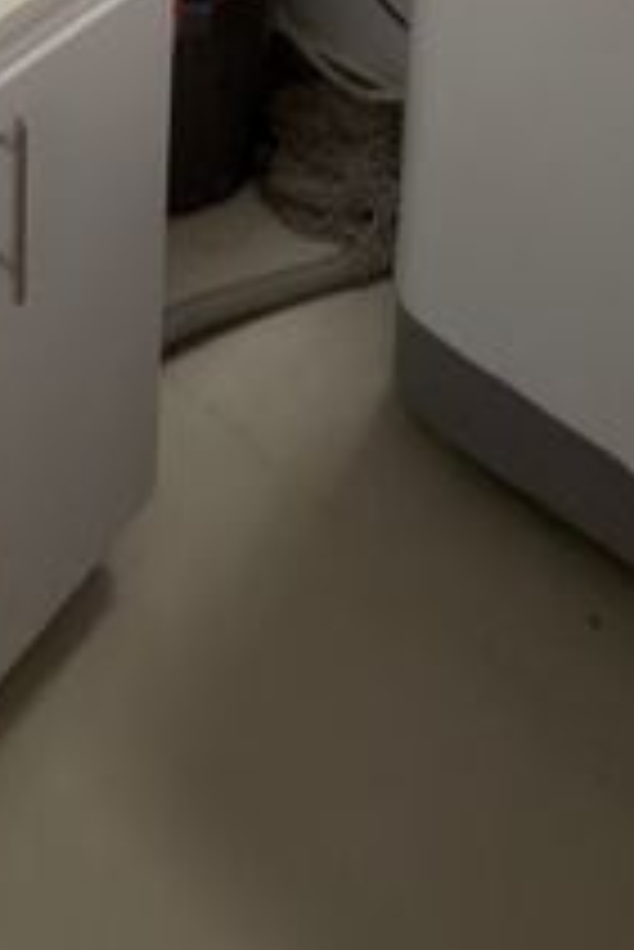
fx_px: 1213
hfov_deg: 28.7
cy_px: -498
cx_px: 126
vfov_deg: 27.7
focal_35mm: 46
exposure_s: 1/30
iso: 200
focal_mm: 2.22
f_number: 2.2
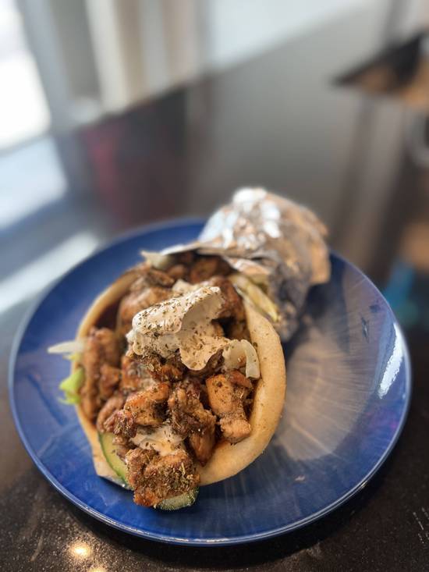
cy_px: 286
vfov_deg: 67.3
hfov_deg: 53.1
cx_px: 214
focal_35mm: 26
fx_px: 430
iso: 64
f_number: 1.5
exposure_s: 1/60
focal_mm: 5.7
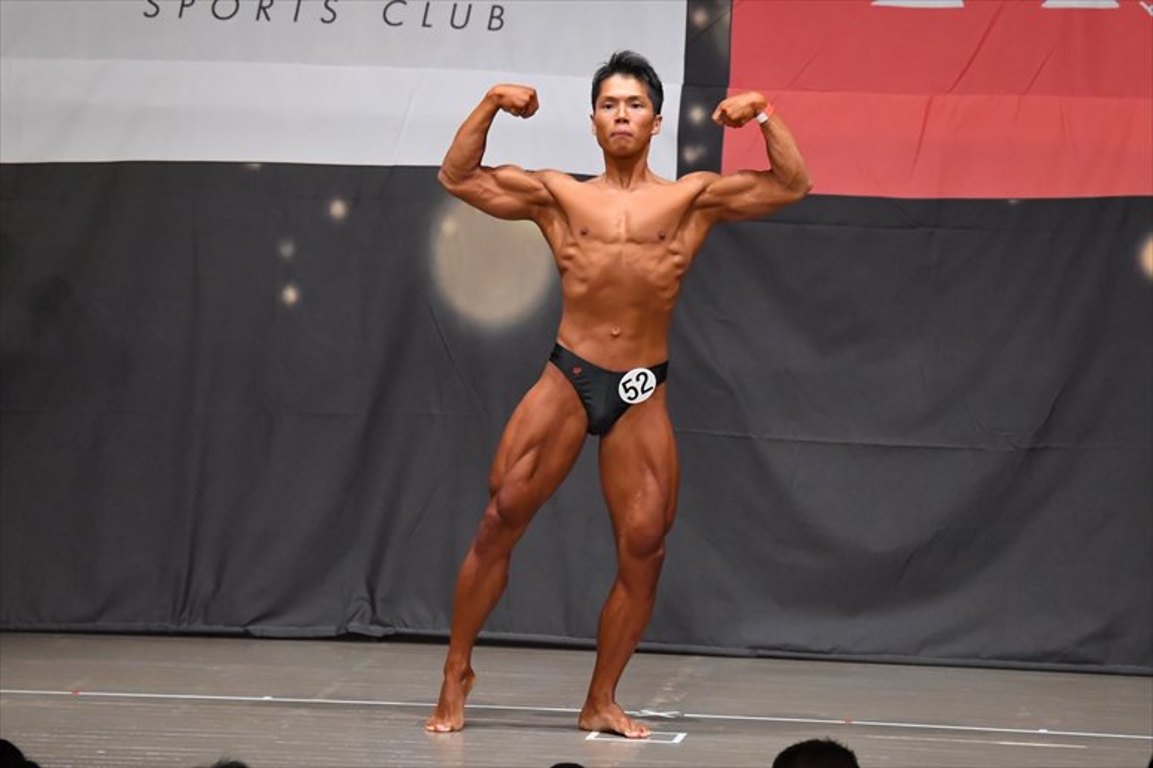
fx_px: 7203
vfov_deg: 6.1
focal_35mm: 225
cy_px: 384
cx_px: 576
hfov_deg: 9.2
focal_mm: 150
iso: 6400
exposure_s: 1/400
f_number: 5.6
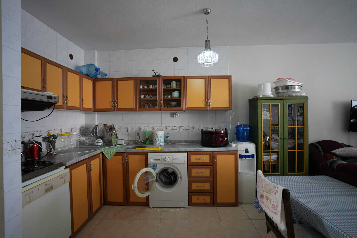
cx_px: 178
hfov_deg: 93.3
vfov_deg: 70.4
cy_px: 119
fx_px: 169
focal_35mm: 17
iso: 200
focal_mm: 17
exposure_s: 1/30
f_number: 2.8
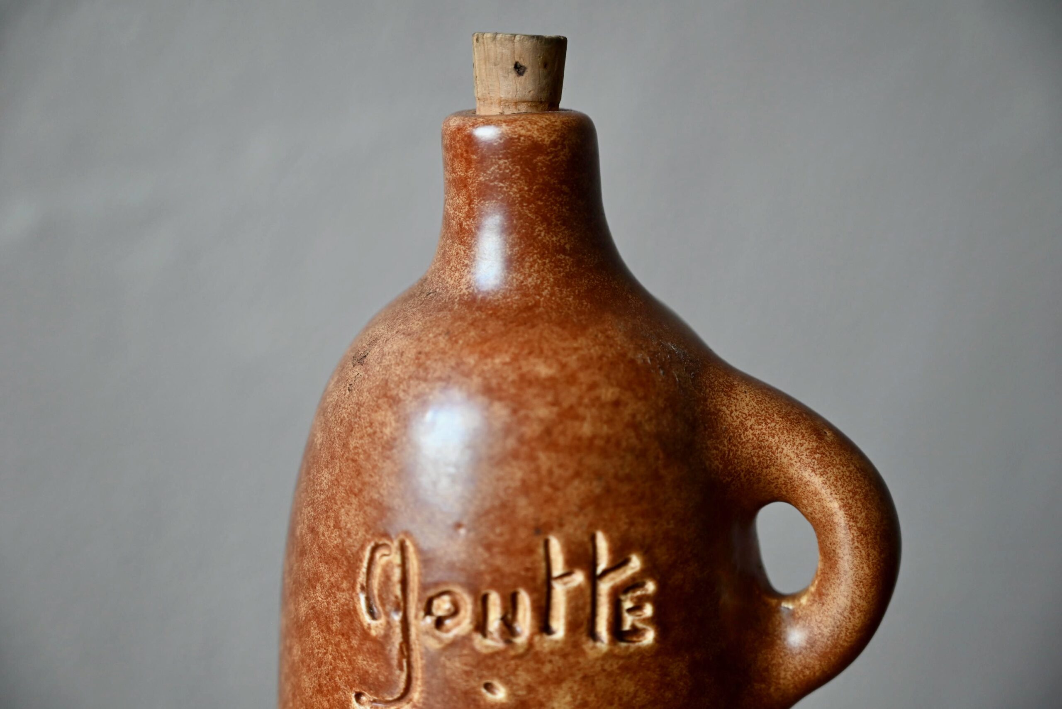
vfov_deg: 19.5
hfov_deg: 28.8
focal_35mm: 70
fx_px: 2066
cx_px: 531
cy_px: 354
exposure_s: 1/125
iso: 800
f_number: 4
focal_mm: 70
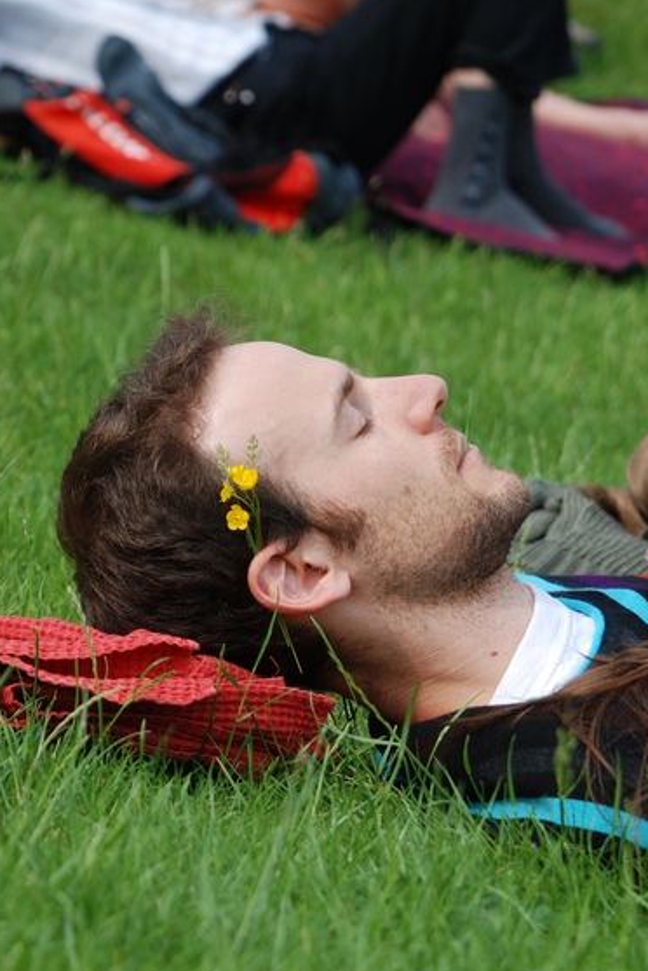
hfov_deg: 10.4
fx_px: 3559
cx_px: 317
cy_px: 462
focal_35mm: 132
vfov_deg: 15.5
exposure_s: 1/400
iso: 125
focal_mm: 70
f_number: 5
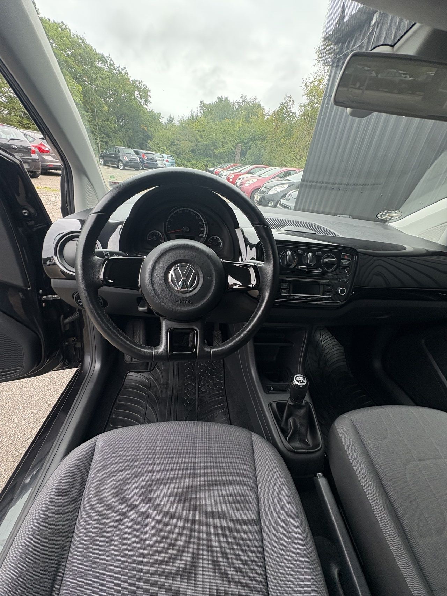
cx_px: 224
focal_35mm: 14
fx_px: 241
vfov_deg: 102.1
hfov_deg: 85.7
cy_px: 298
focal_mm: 2.22
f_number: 2.2
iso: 125
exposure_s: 1/116
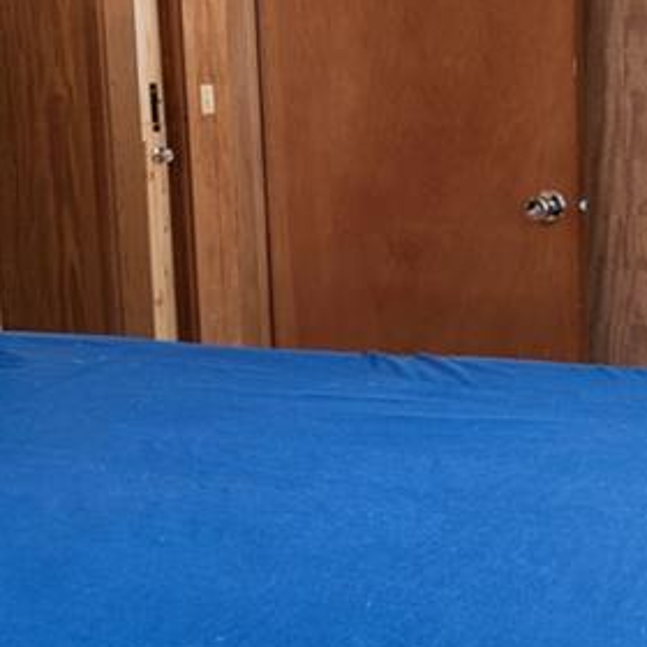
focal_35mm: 68
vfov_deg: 25.3
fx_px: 1438
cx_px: 700
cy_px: 375
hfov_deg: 23.8
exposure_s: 1/15
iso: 400
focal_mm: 14
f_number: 8
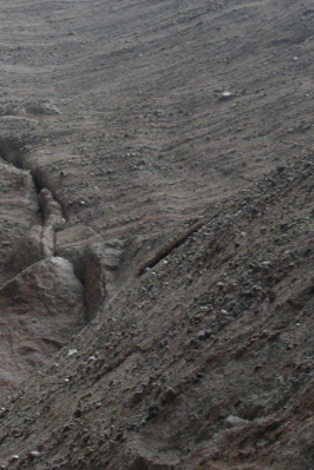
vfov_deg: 23.0
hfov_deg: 15.5
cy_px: 135
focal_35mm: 88
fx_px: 1150
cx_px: 93
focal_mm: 6.3
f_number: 3.5
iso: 243
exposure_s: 1/60.7
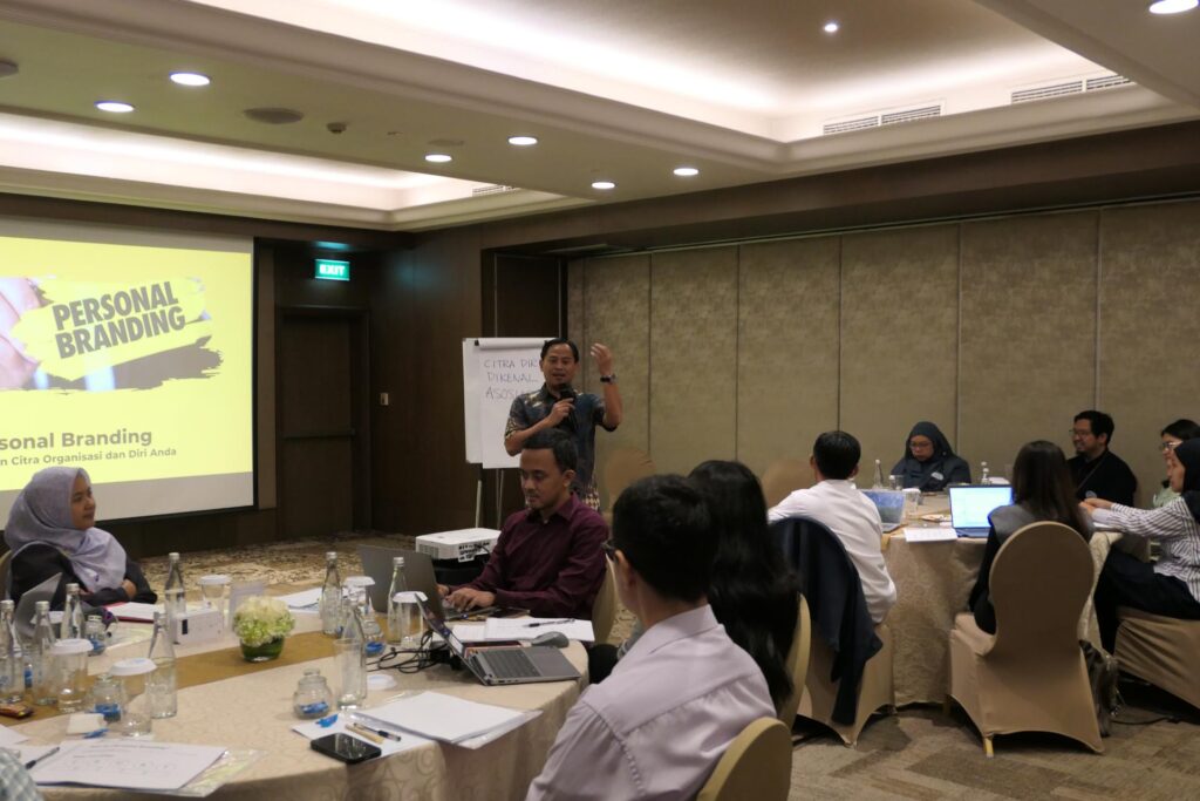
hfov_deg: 55.8
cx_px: 600
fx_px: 1133
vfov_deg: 38.9
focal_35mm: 34
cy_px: 400
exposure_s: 1/80
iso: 1000
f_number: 2.8
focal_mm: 12.4
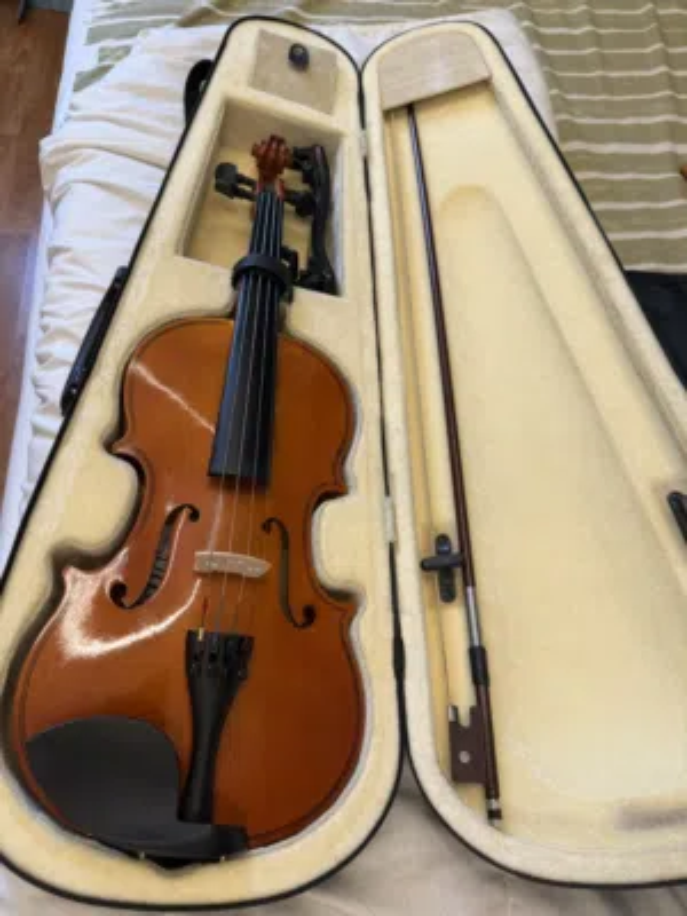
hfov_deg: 56.8
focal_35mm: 24
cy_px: 458
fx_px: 635
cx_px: 344
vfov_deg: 71.6
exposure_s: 1/100
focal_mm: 6.76
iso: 200
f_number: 1.78
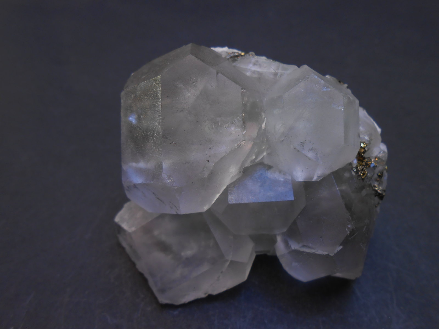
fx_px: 330
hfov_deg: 67.3
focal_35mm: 26
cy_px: 164
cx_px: 220
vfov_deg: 53.1
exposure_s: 1/40
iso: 80
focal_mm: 4.6
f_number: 3.5
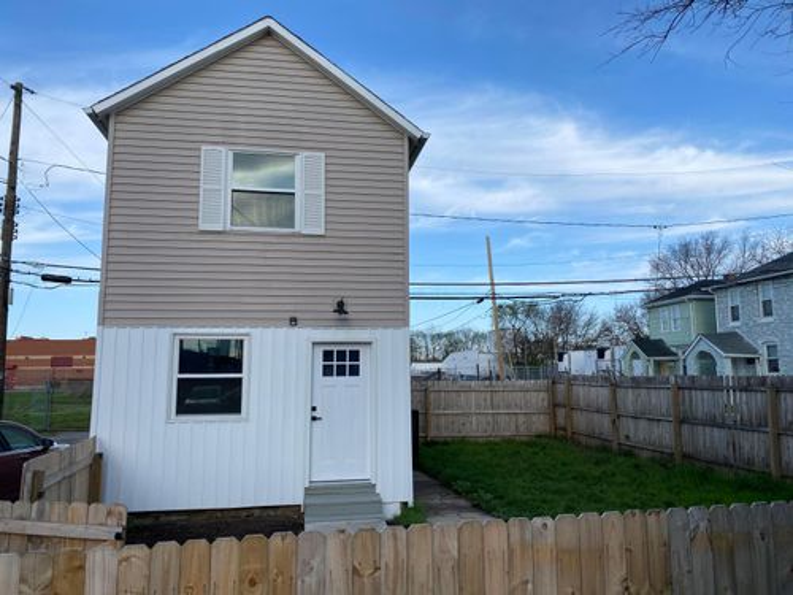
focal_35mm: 26
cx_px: 396
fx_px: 596
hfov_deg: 67.3
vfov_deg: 53.1
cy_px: 298
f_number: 1.8
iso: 32
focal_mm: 4.25
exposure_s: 1/1961
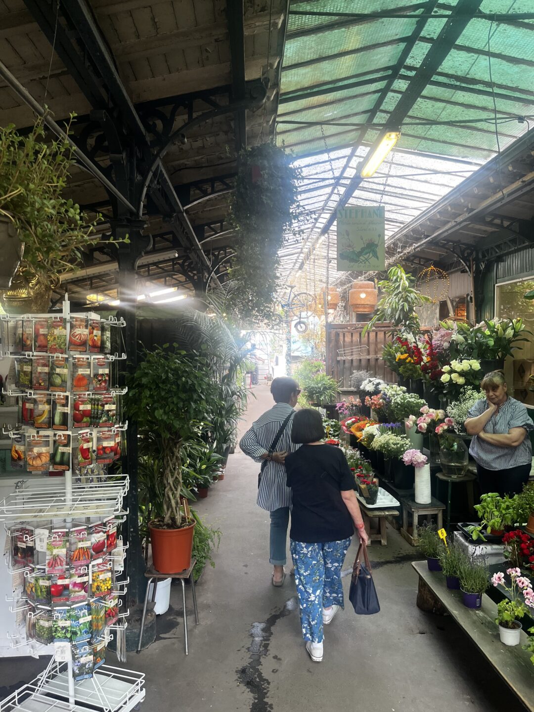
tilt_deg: -1.2
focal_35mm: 26
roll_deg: -0.6
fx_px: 535
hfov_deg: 53.1
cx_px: 267
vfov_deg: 67.3
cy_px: 356
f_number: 1.6
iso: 80
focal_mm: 5.1
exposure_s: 1/100
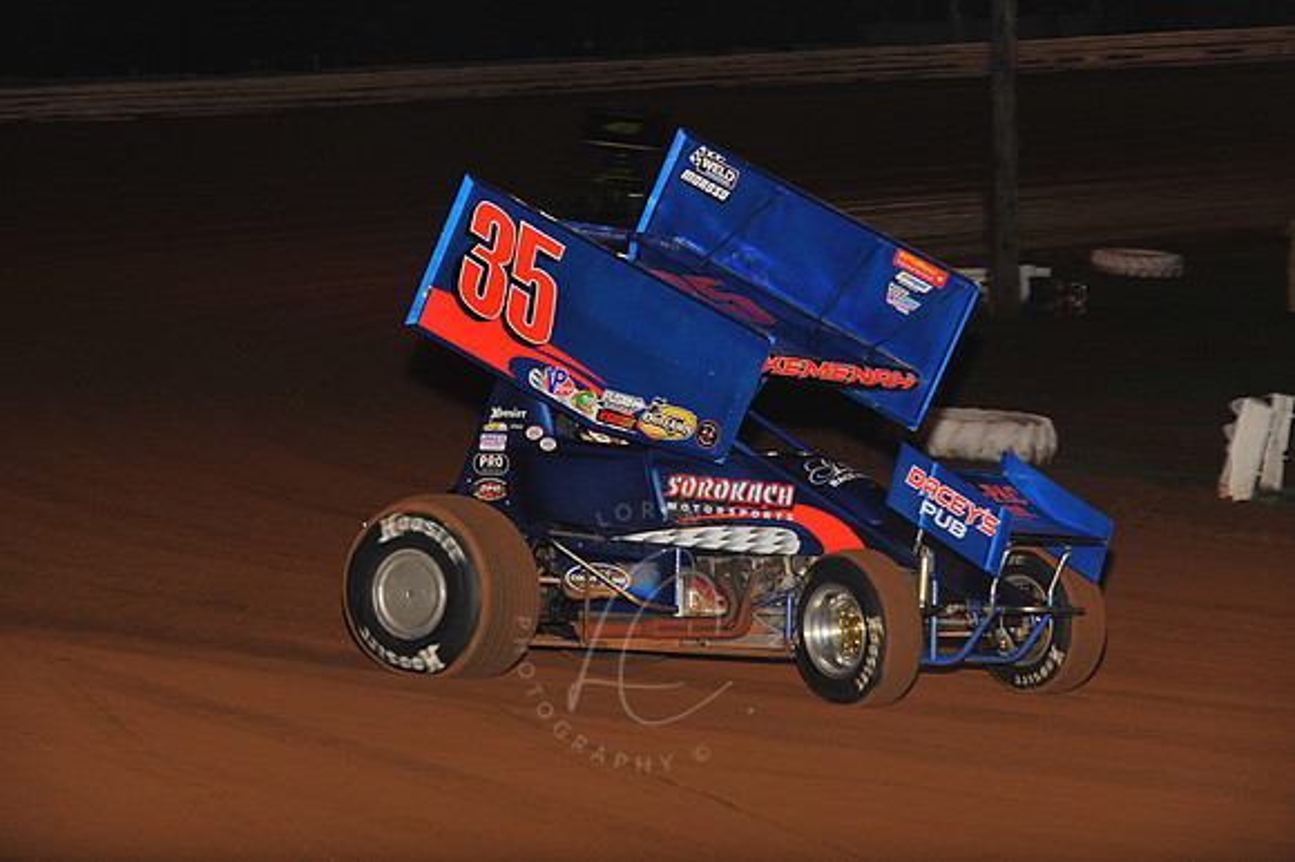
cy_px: 431
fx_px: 4853
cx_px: 648
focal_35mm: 135
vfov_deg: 10.1
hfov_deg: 15.2
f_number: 7.1
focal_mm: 135
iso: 1250
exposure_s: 1/320
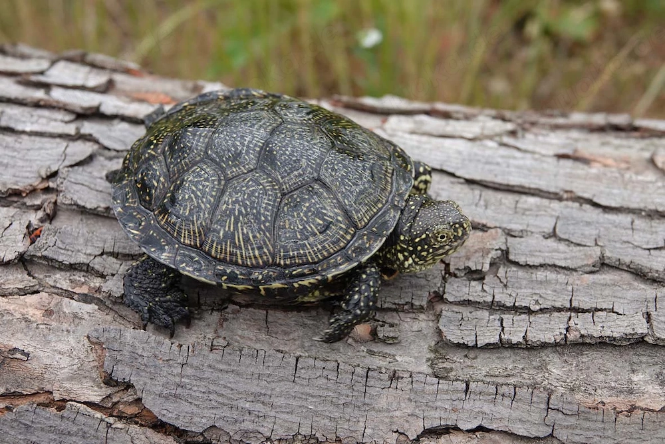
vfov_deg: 21.6
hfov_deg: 31.9
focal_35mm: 63
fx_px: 1164
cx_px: 332
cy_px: 222
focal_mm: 23.09
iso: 100
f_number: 3.5
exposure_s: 1/320
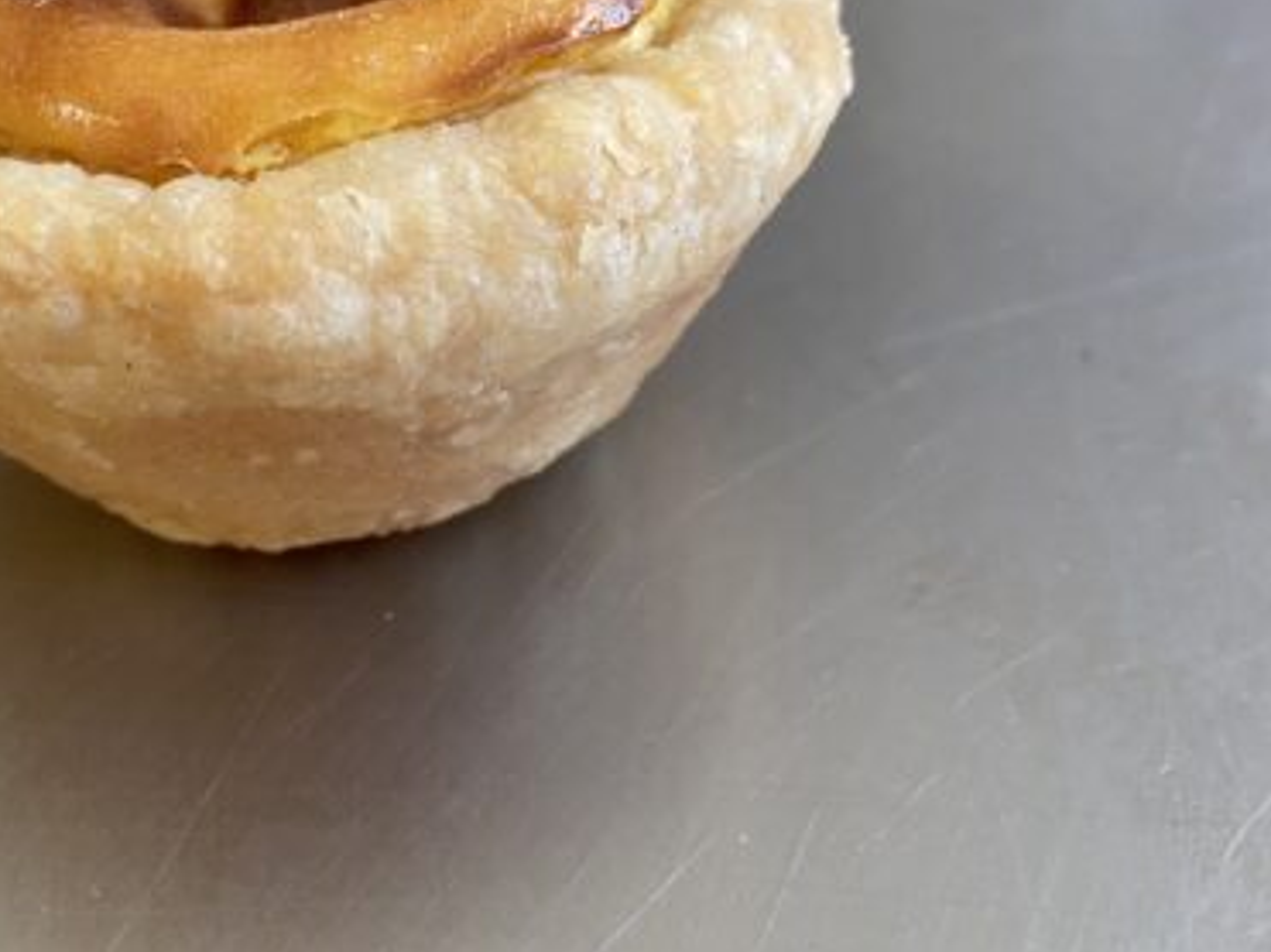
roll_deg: +3.1
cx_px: 416
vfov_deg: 31.6
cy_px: 233
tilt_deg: -35.7
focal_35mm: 45
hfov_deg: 41.5
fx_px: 1652
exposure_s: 1/60
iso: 125
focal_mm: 4.25
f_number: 1.8
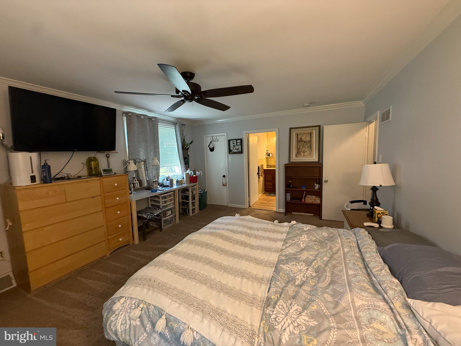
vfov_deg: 85.7
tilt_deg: -4.8
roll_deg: +2.0
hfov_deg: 102.1
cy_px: 173
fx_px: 186
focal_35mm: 14
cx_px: 230
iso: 500
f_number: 2.2
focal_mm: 2.22
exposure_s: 1/120
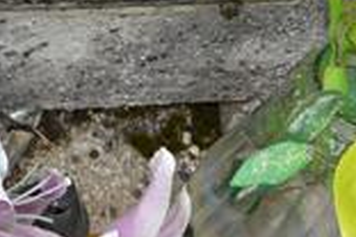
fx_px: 1098
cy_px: -221
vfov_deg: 11.3
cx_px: -23
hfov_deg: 17.9
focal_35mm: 111
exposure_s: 1/200
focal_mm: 18
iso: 100
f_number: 5
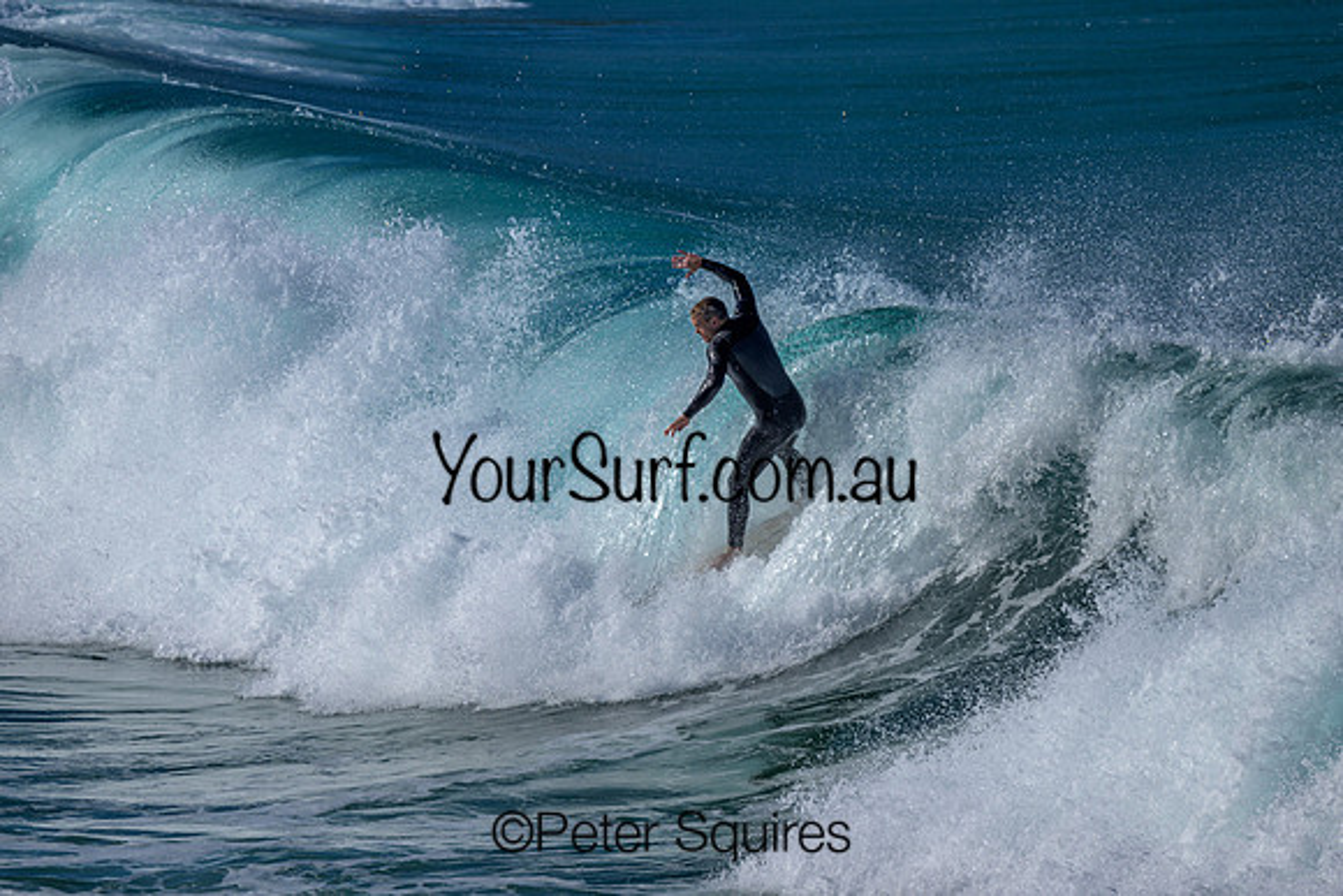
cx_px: 672
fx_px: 29850
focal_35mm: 800
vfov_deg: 1.7
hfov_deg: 2.6
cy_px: 448
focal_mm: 800
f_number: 6.3
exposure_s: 1/2000
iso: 125
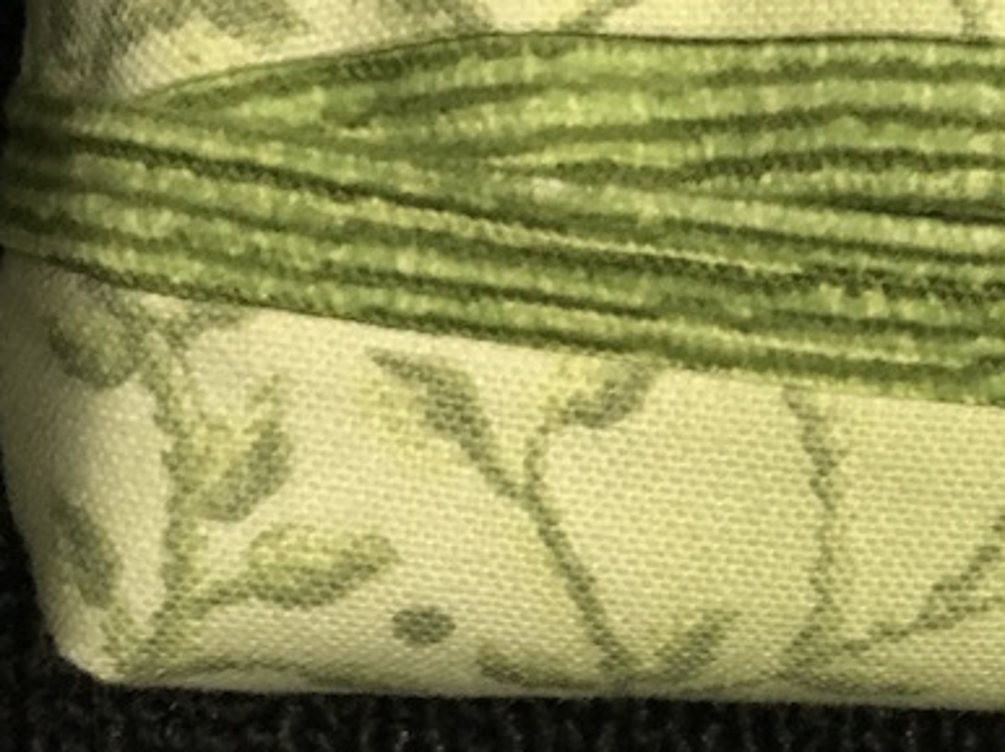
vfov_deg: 19.1
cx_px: 979
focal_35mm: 77
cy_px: 458
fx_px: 2234
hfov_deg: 24.3
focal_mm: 4.15
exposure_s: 1/25
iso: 200
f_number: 2.2
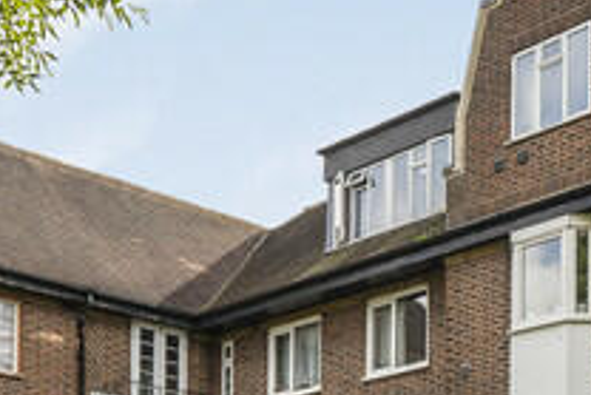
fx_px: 1133
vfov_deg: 19.5
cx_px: 608
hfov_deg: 27.3
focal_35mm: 69
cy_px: 342
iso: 100
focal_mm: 14
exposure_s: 1/50
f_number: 11
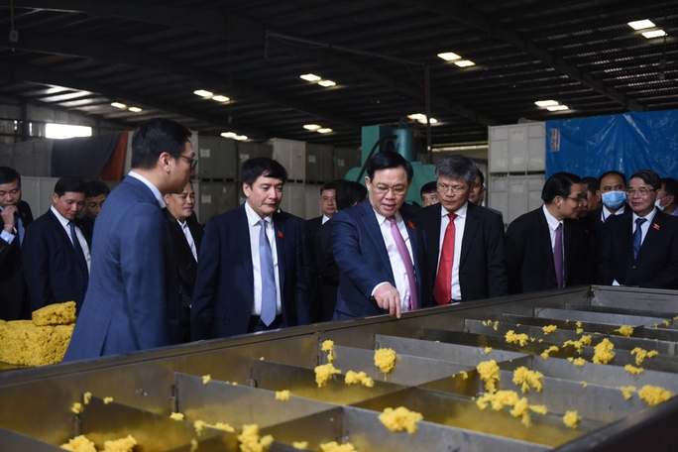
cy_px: 226
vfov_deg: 30.5
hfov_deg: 44.5
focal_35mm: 44
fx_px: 829
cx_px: 339
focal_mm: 44
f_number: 2.8
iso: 1600
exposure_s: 1/80
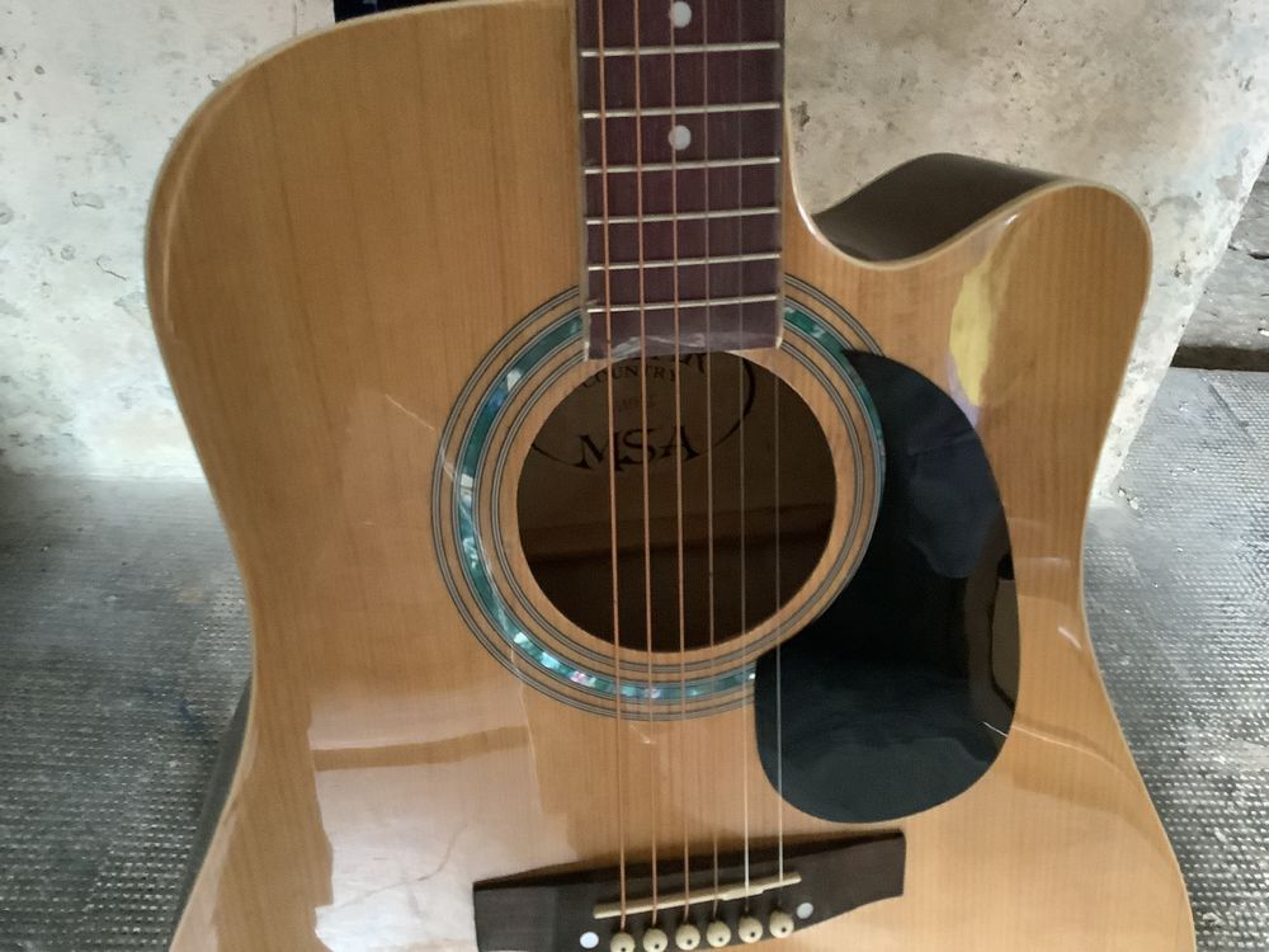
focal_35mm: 31
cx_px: 634
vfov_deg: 45.4
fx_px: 1136
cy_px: 476
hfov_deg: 58.4
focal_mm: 3.3
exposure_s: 1/20
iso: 640
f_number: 2.4
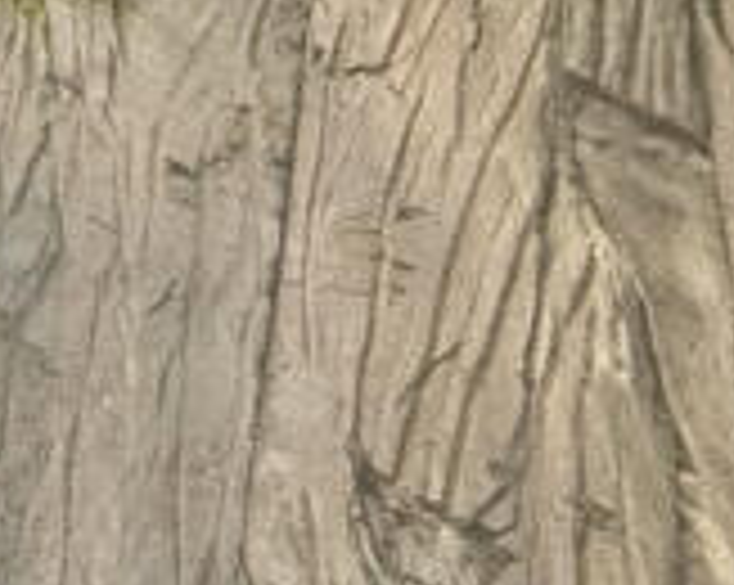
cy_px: -1098
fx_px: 1866
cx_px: -1504
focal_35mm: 86
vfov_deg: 11.6
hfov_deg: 11.3
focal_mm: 2.22
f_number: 2.2
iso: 64
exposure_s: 1/143
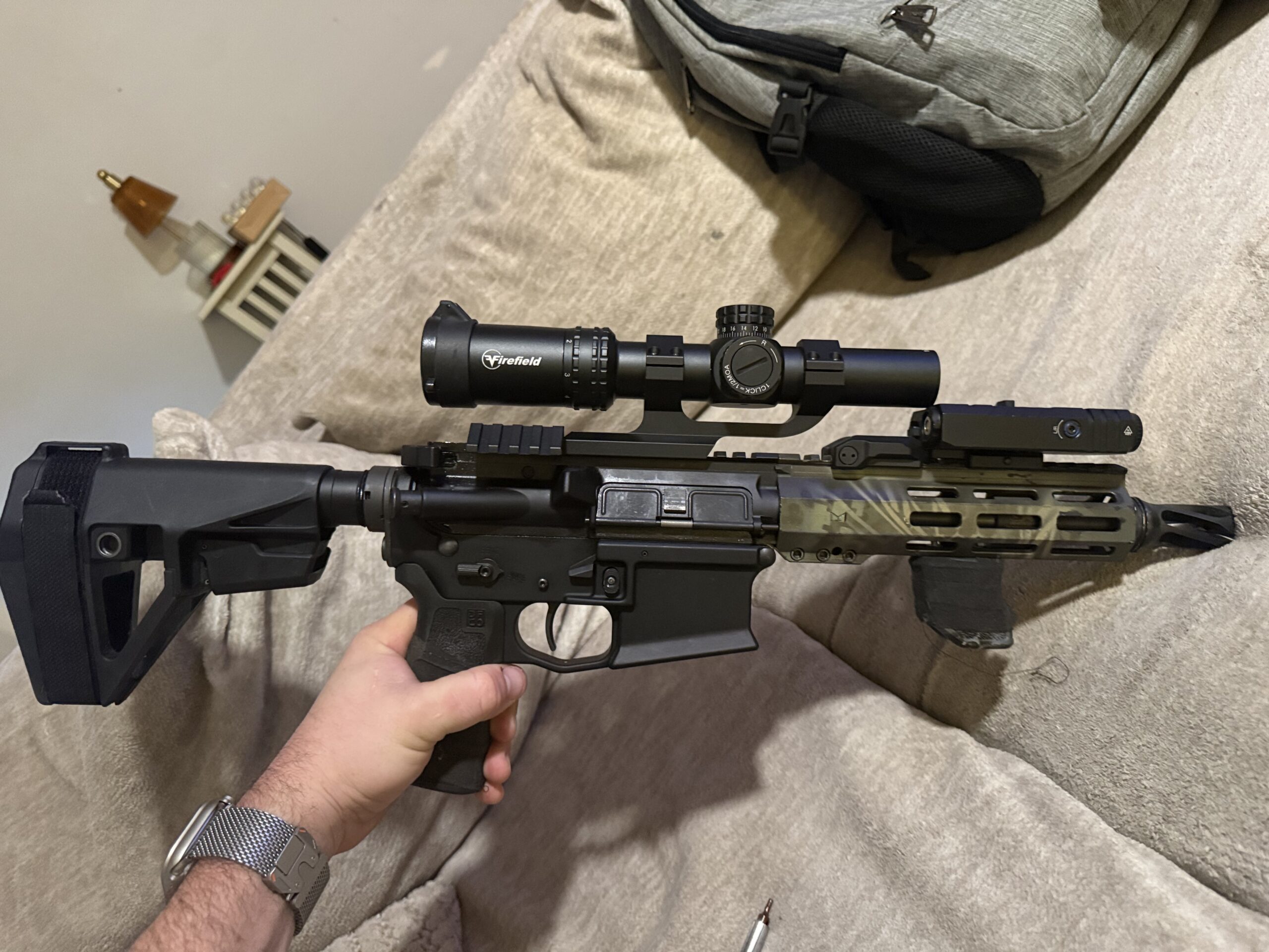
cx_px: 634
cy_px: 476
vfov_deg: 56.8
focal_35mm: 24
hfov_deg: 71.6
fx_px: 880
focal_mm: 6.76
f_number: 1.78
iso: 1000
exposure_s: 1/30
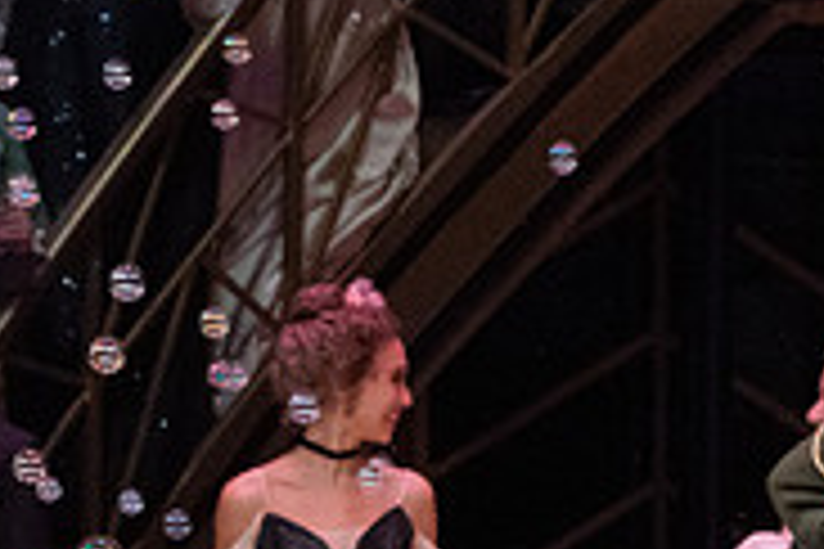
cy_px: 844
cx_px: 932
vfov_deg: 2.2
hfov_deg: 3.3
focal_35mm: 633
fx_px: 14488
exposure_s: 1/400
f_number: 16
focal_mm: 200
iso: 12800
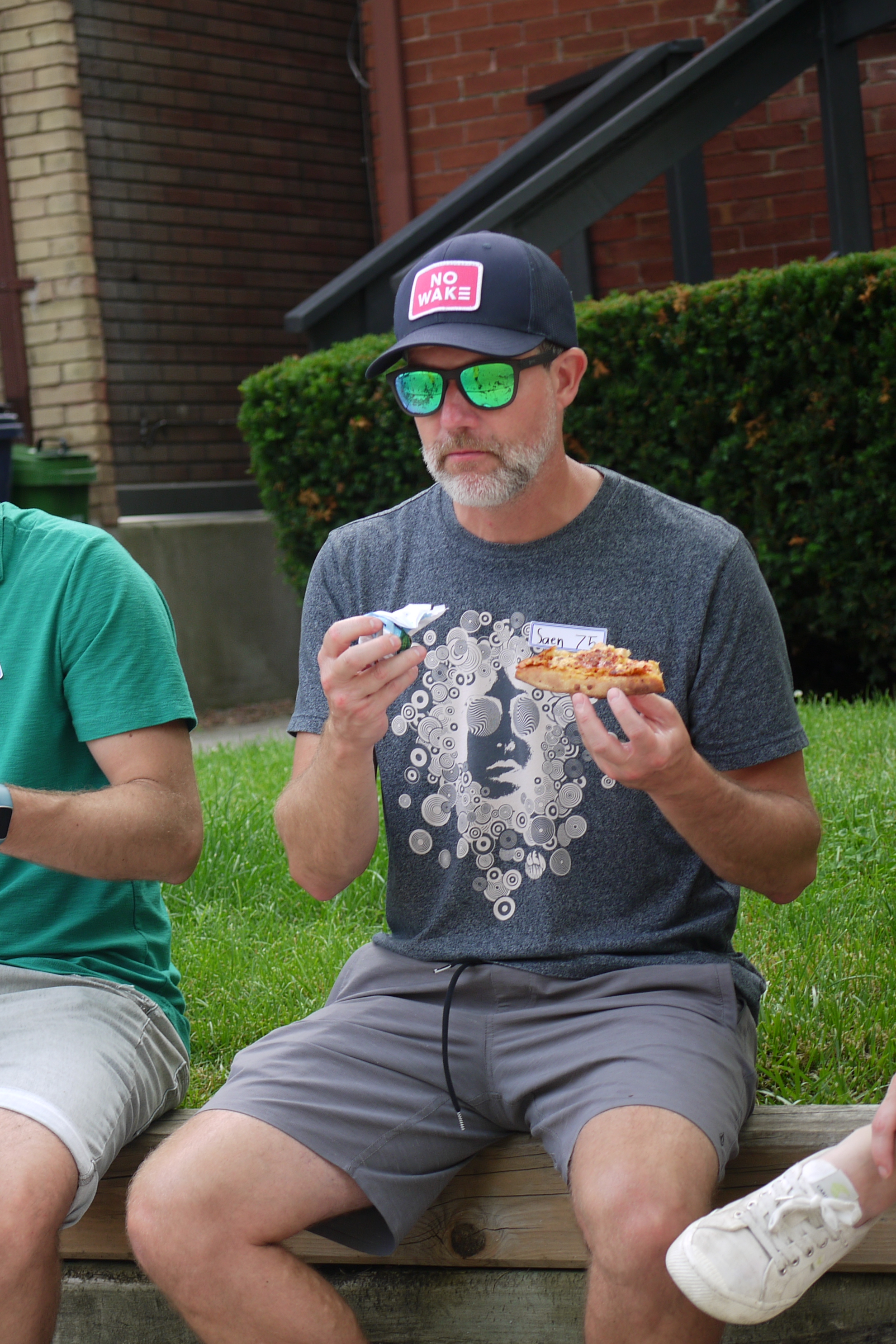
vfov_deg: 20.8
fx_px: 3659
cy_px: 669
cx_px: 78
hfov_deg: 13.8
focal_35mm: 98
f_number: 3.2
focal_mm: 35
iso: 100
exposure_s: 1/160
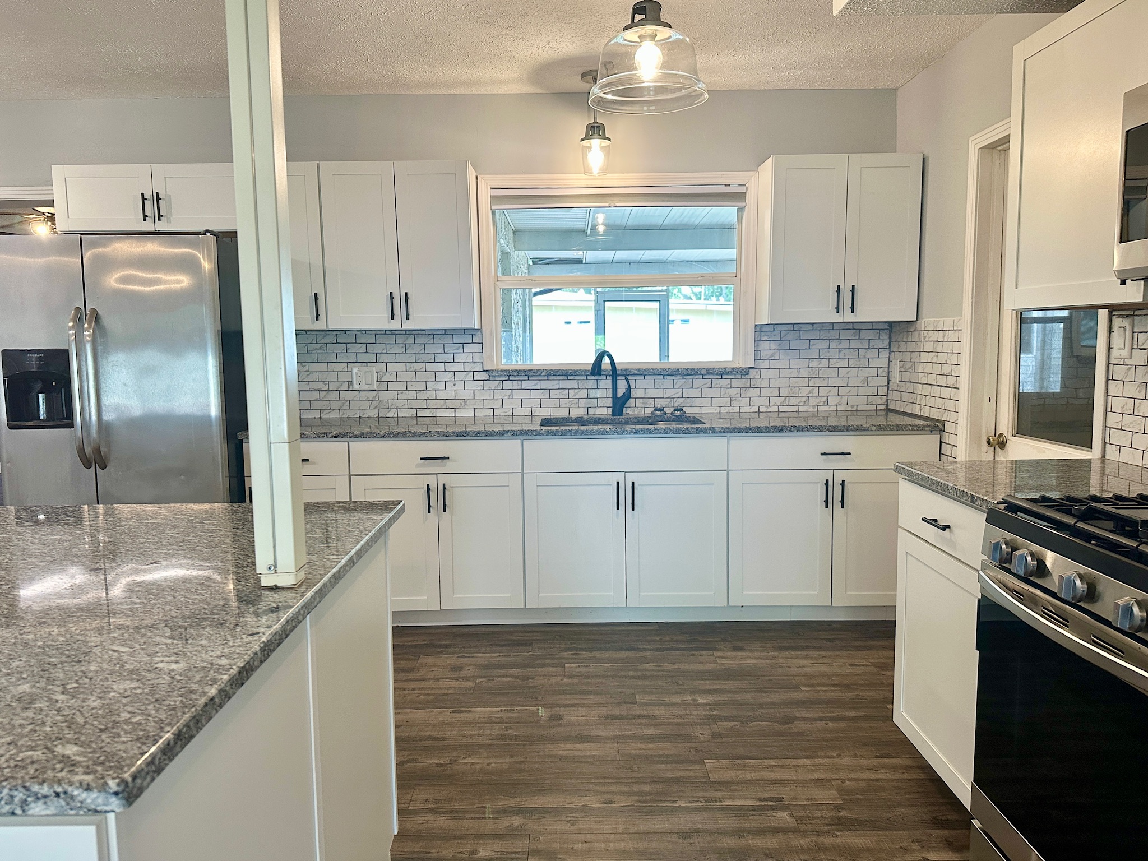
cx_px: 574
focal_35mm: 24
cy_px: 430
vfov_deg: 56.8
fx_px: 796
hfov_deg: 71.6
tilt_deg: -5.4
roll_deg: +1.5
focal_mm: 6.86
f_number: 1.78
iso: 200
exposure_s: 1/120
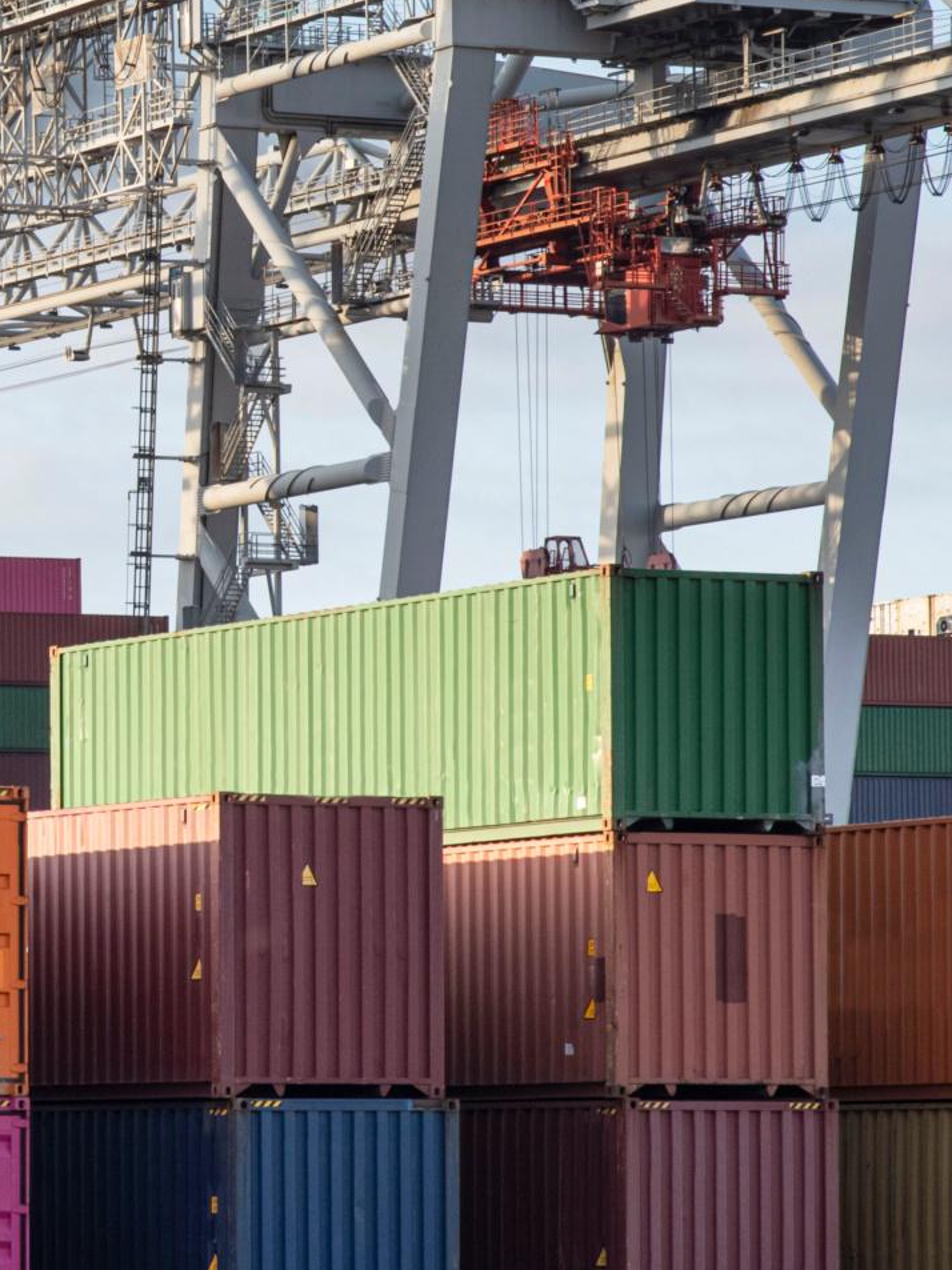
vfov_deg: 9.6
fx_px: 7559
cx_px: -163
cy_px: 303
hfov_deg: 7.2
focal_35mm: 206
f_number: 11
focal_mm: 68
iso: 200
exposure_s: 1/100
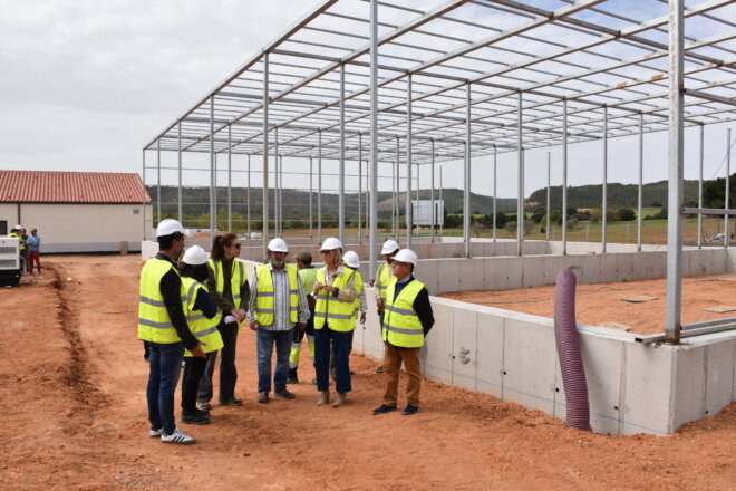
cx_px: 368
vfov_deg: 47.9
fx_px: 552
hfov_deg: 67.4
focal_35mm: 27
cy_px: 246
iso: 200
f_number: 10
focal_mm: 18
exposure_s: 1/400
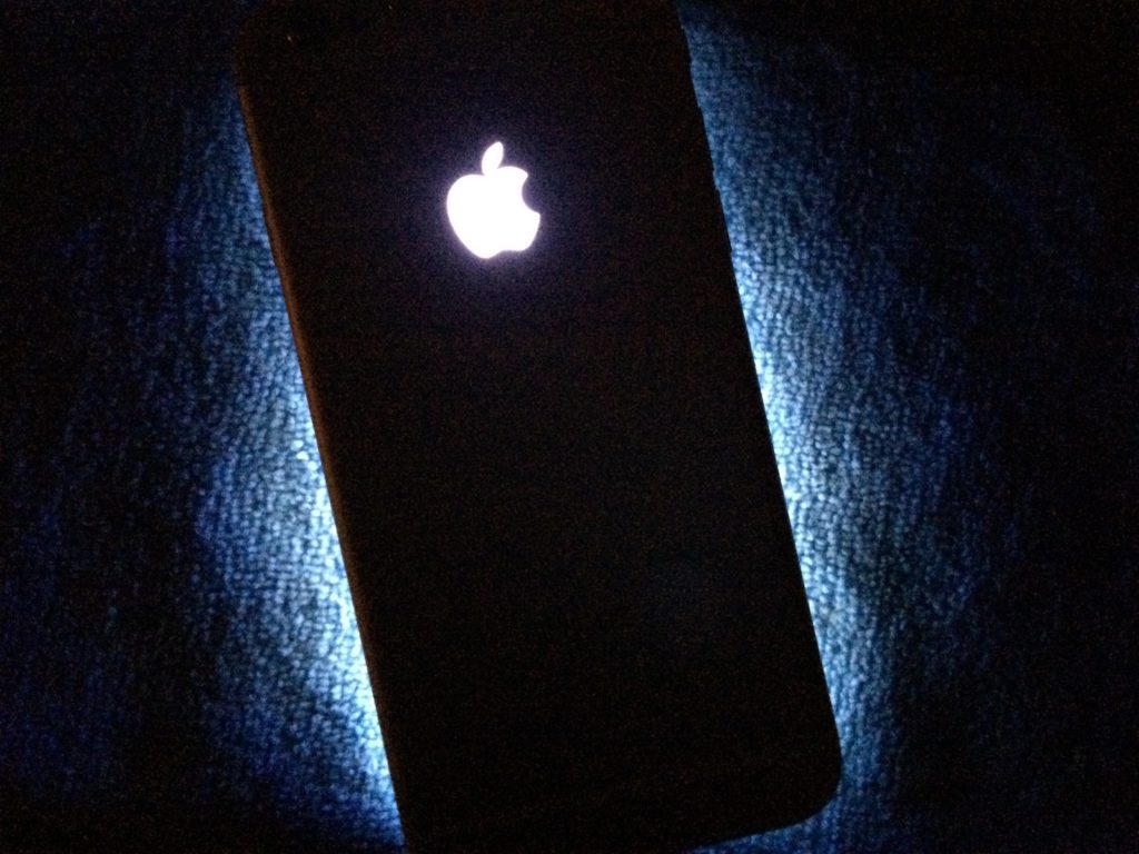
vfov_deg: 48.2
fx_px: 954
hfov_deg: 61.7
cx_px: 570
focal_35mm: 29
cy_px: 427
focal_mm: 4.15
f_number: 2.2
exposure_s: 1/15
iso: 2000
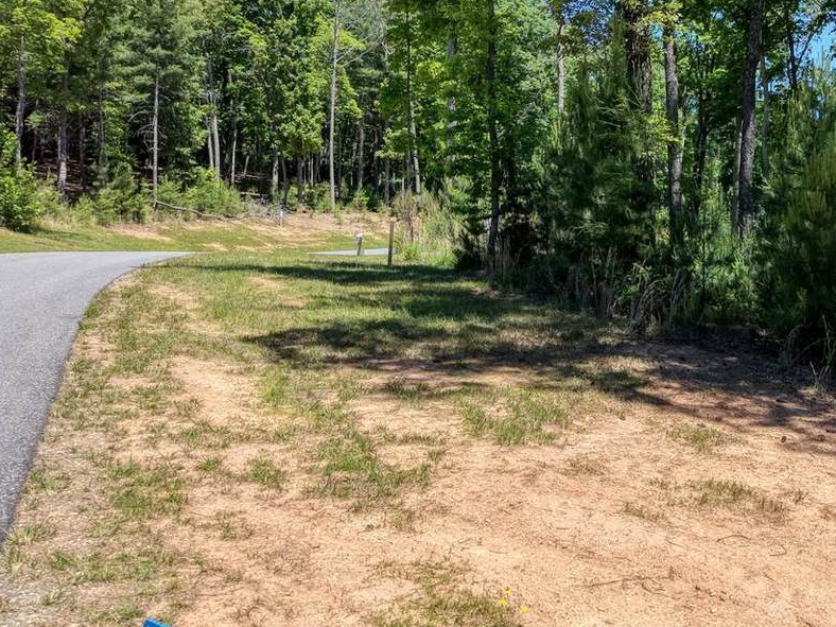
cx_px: 648
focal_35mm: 39
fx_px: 942
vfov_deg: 36.6
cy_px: 231
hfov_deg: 45.8
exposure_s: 1/8000
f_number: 1.8
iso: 270
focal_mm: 8.67
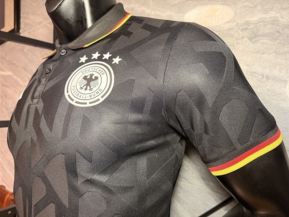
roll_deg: -0.2
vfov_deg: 56.8
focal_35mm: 24
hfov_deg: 71.6
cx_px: 144
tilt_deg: +0.4
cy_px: 108
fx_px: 200
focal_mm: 6.76
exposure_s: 1/50
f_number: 1.78
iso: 320
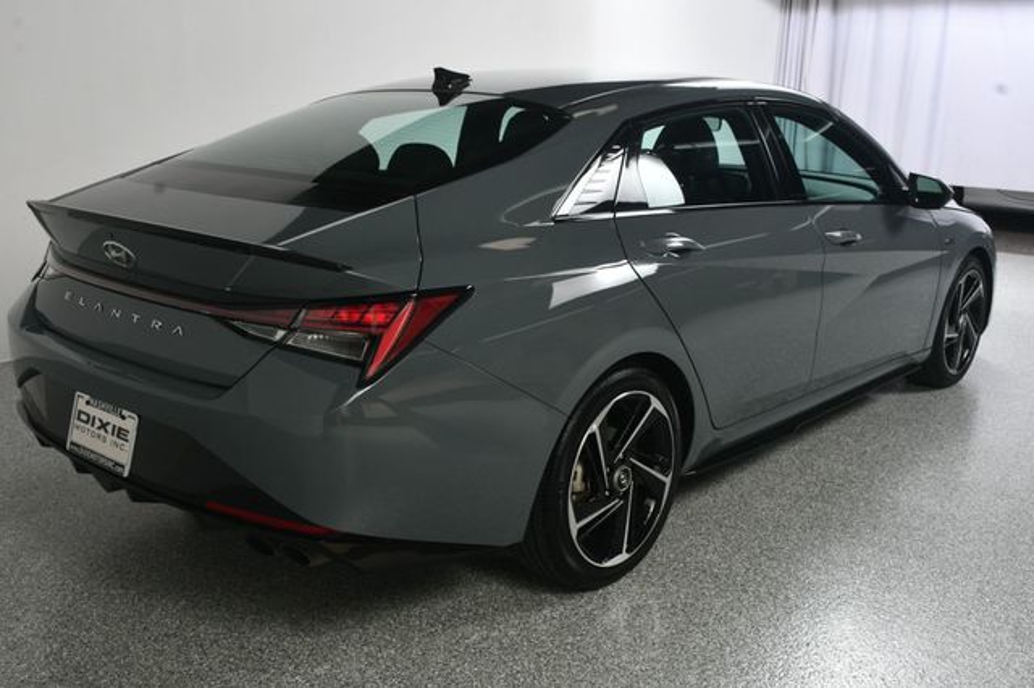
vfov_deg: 36.8
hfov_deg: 53.2
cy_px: 344
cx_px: 517
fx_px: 1033
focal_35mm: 36
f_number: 11
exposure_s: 1/160
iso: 100
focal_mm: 24
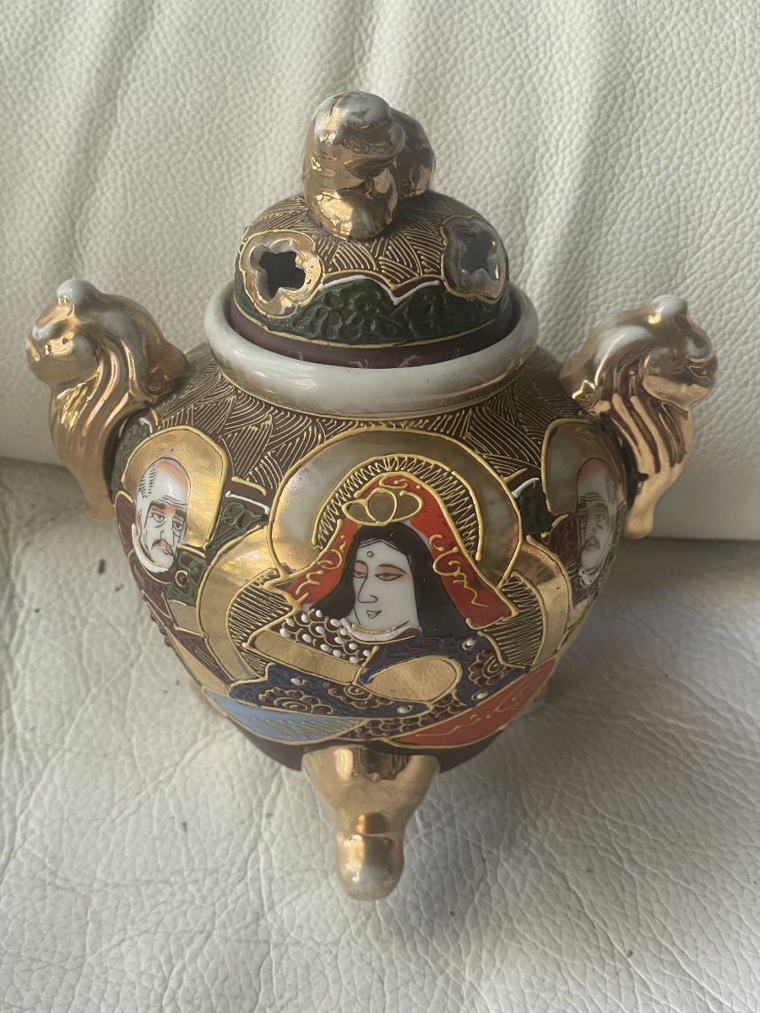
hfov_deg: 28.0
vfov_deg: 36.8
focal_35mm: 52
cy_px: 506
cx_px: 380
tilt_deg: -66.6
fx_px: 1522
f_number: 2
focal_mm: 6
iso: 160
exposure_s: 1/99
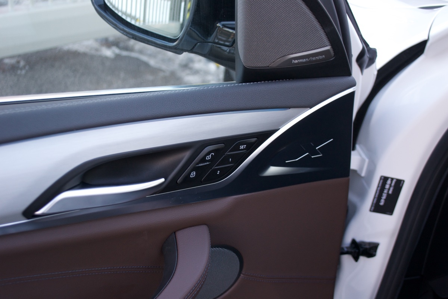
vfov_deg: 29.9
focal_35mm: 45
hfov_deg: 43.6
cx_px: 224
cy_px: 150
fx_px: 560
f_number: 5
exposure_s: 1/100
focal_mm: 30
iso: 400
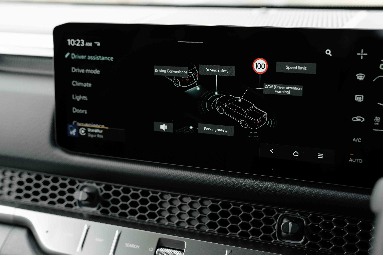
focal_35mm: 55
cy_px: 121
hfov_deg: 36.2
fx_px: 585
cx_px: 214
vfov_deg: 24.6
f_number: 2.8
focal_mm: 46
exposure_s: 1/500
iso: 640
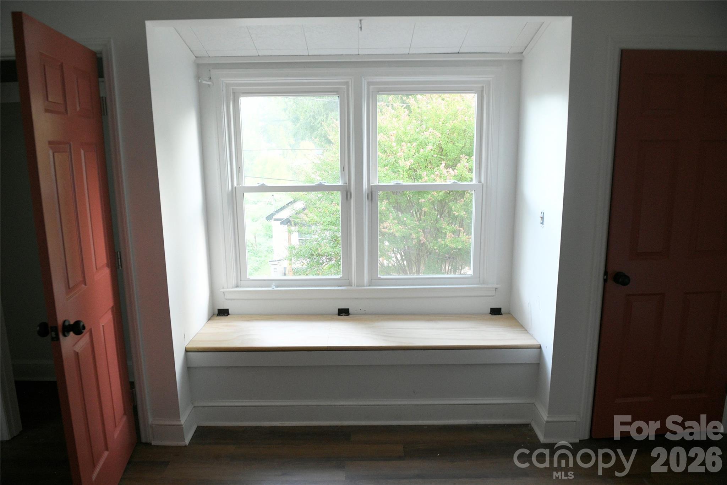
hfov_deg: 73.7
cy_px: 242
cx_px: 364
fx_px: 485
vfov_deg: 53.1
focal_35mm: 24
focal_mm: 24
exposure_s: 1/60
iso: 2500
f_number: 4.5
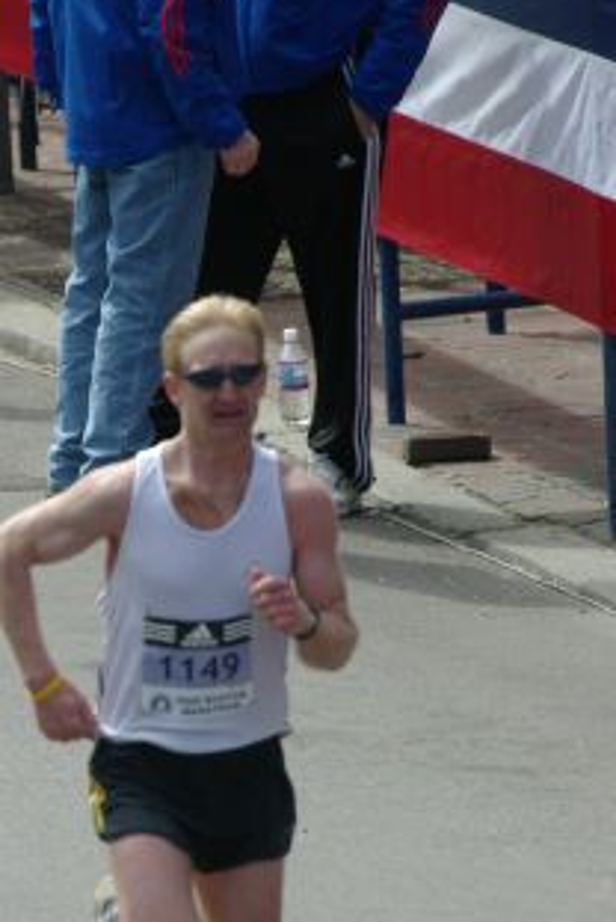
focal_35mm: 956
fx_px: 24481
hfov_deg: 1.4
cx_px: 64
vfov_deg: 2.2
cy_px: 643
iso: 400
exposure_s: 1/500
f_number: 8
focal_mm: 310
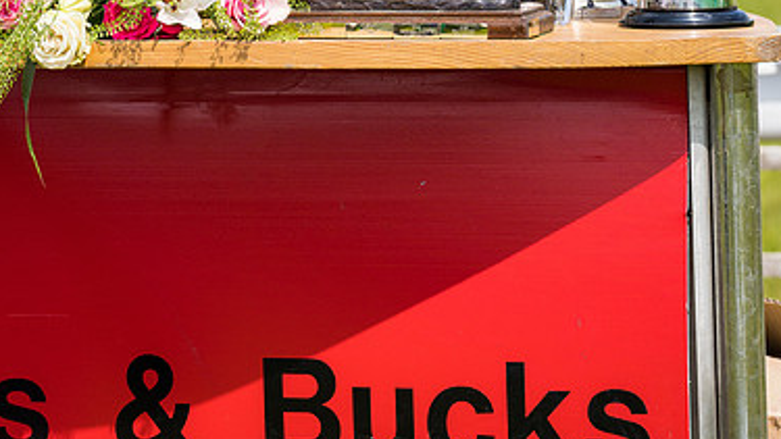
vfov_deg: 4.3
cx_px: 237
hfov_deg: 7.7
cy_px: -15
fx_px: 5778
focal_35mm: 279
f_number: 4.5
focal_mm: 135
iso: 50
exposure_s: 1/640
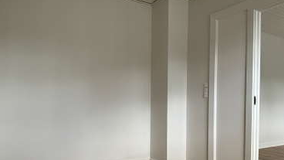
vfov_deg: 36.4
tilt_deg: -0.9
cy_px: 104
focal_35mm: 32
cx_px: 143
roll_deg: +0.1
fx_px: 241
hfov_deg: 61.0
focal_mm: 3
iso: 50
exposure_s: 1/122
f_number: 1.8
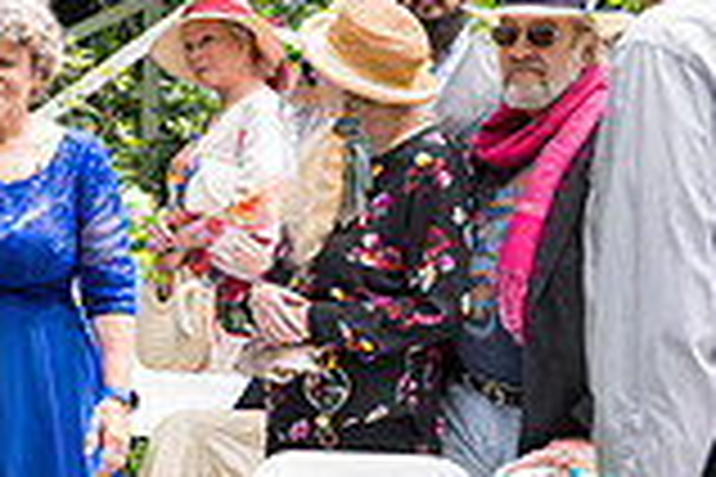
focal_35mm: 168
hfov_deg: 11.9
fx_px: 3341
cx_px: -212
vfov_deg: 8.2
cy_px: 101
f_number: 3.5
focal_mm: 46
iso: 640
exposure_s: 1/400
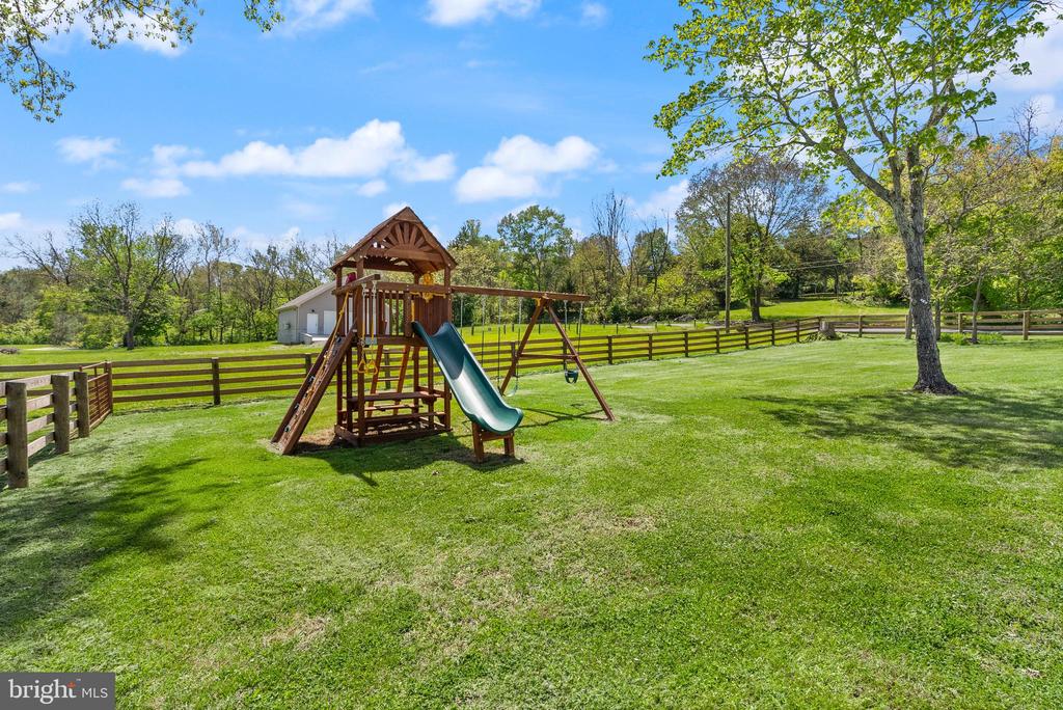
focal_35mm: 16
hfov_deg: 96.7
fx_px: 473
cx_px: 532
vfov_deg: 73.8
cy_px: 355
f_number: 9
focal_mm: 16
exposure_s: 1/320
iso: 800
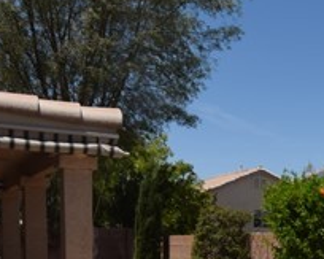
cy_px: 302
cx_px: 332
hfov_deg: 24.2
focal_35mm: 75
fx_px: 719
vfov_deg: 19.4
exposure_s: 1/200
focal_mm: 10
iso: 100
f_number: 11
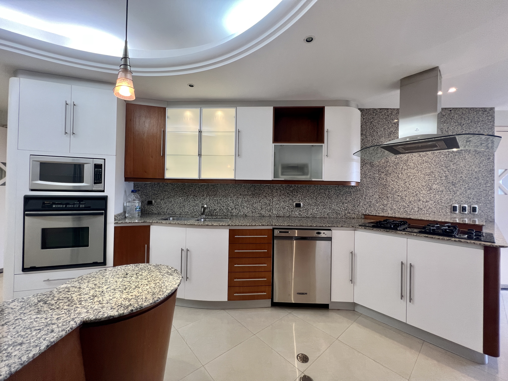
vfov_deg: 89.9
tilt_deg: +0.3
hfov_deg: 106.2
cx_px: 254
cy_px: 190
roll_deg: -1.3
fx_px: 191
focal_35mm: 13
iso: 125
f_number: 1.8
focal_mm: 1.57
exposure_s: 1/60
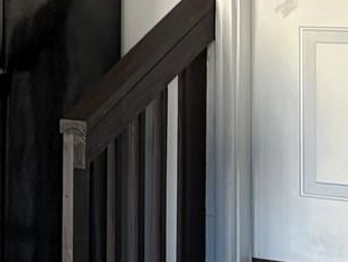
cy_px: -79
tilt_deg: +4.4
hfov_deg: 9.4
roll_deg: -1.7
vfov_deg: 8.6
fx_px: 1721
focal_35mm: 171
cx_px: -650
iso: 80
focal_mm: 5.96
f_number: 1.6
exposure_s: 1/122
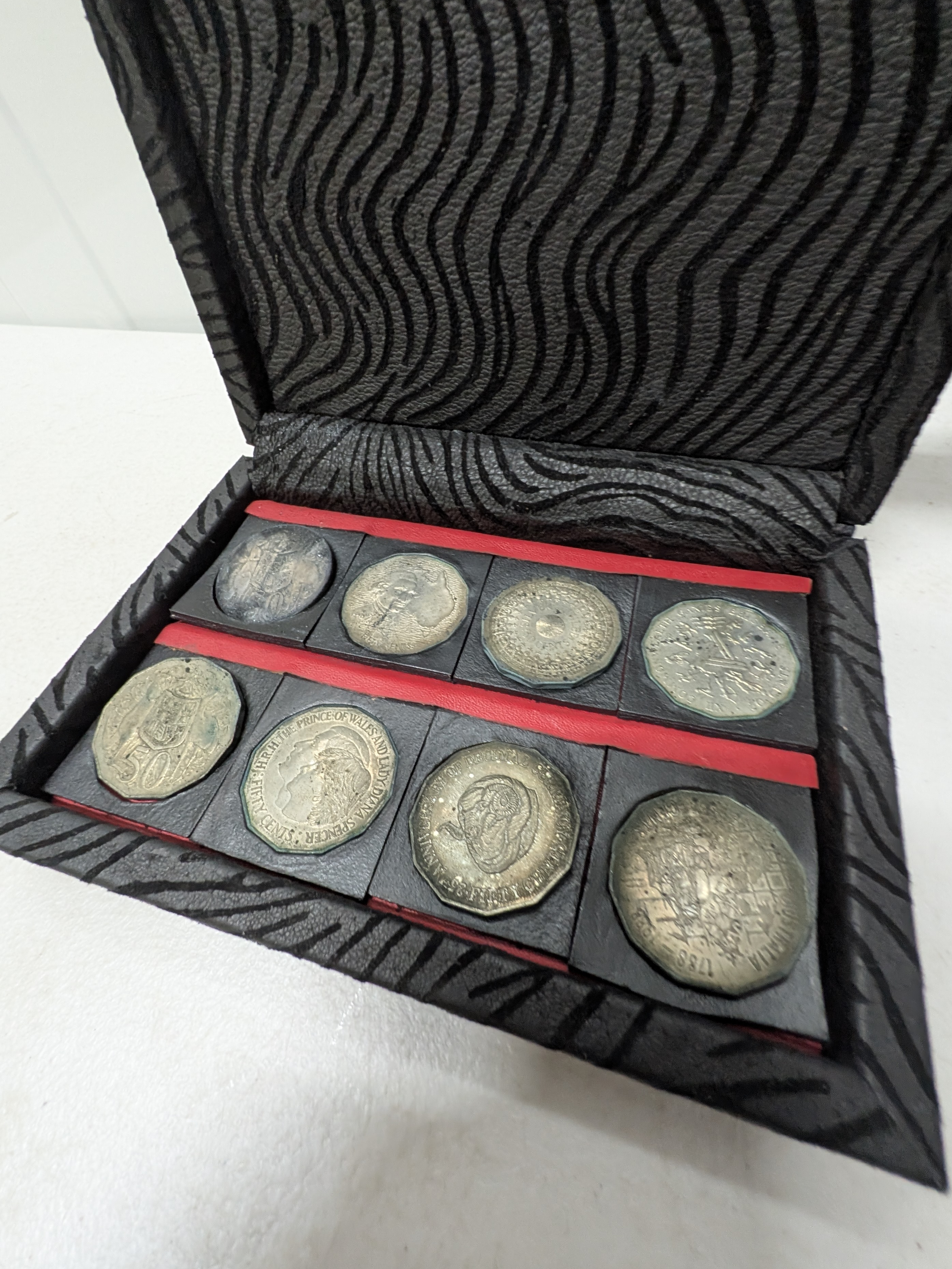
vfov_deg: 102.1
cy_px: 636
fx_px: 513
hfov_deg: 85.7
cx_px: 490
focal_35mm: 14
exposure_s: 1/27.6
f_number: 2.2
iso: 399
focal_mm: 1.54
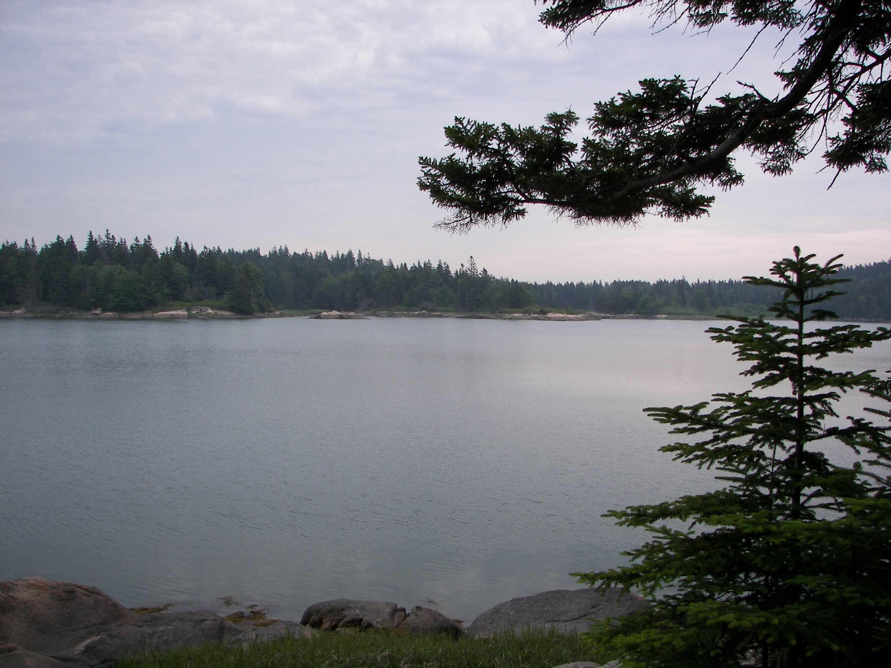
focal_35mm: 36
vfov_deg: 39.7
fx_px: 927
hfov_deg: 51.4
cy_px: 334
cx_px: 446
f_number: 2.8
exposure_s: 1/320
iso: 50
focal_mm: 6
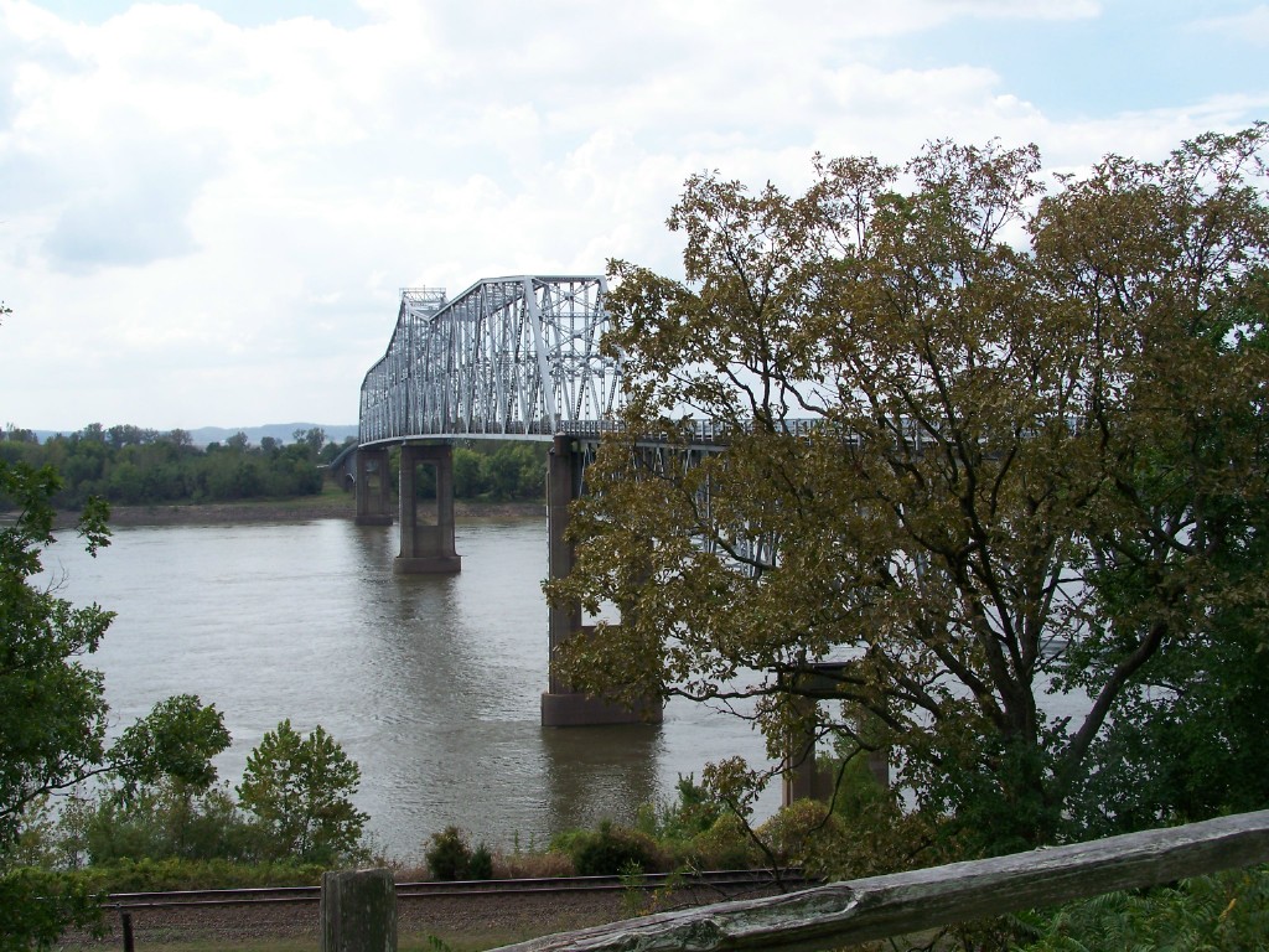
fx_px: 1760
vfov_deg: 30.3
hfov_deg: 39.7
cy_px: 476
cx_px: 634
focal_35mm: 48
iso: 64
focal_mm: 8
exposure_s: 1/400
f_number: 4
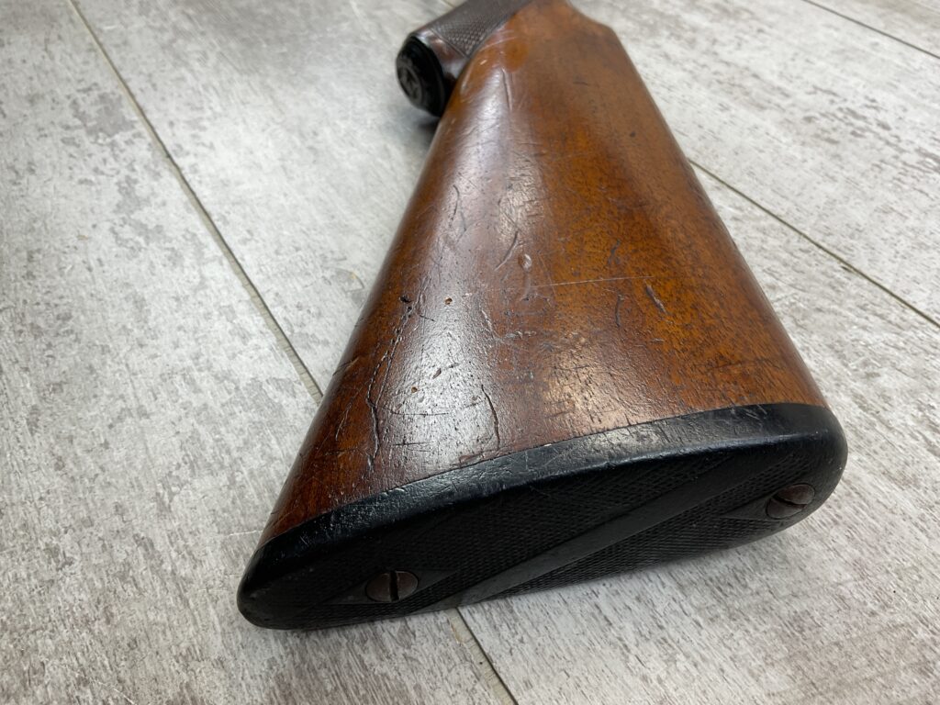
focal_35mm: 29
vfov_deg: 48.2
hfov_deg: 61.7
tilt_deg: -44.1
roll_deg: -1.5
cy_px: 352
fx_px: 787
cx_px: 470
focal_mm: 3
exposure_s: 1/120
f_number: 1.8
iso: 20
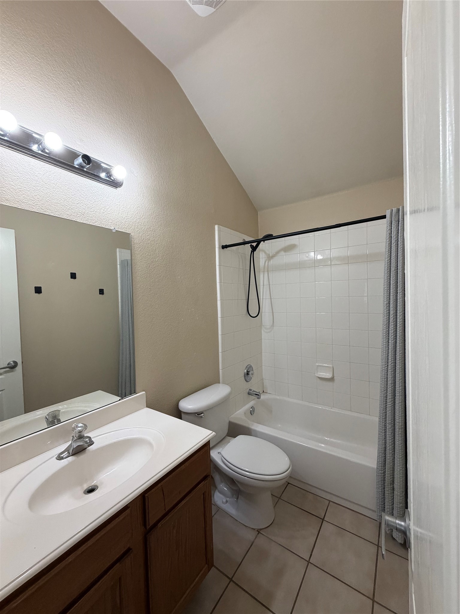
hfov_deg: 85.7
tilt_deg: -2.3
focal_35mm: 14
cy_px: 307
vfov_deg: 102.1
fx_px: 248
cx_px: 230
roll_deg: +1.6
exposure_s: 1/120
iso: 250
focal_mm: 2.22
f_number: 2.2
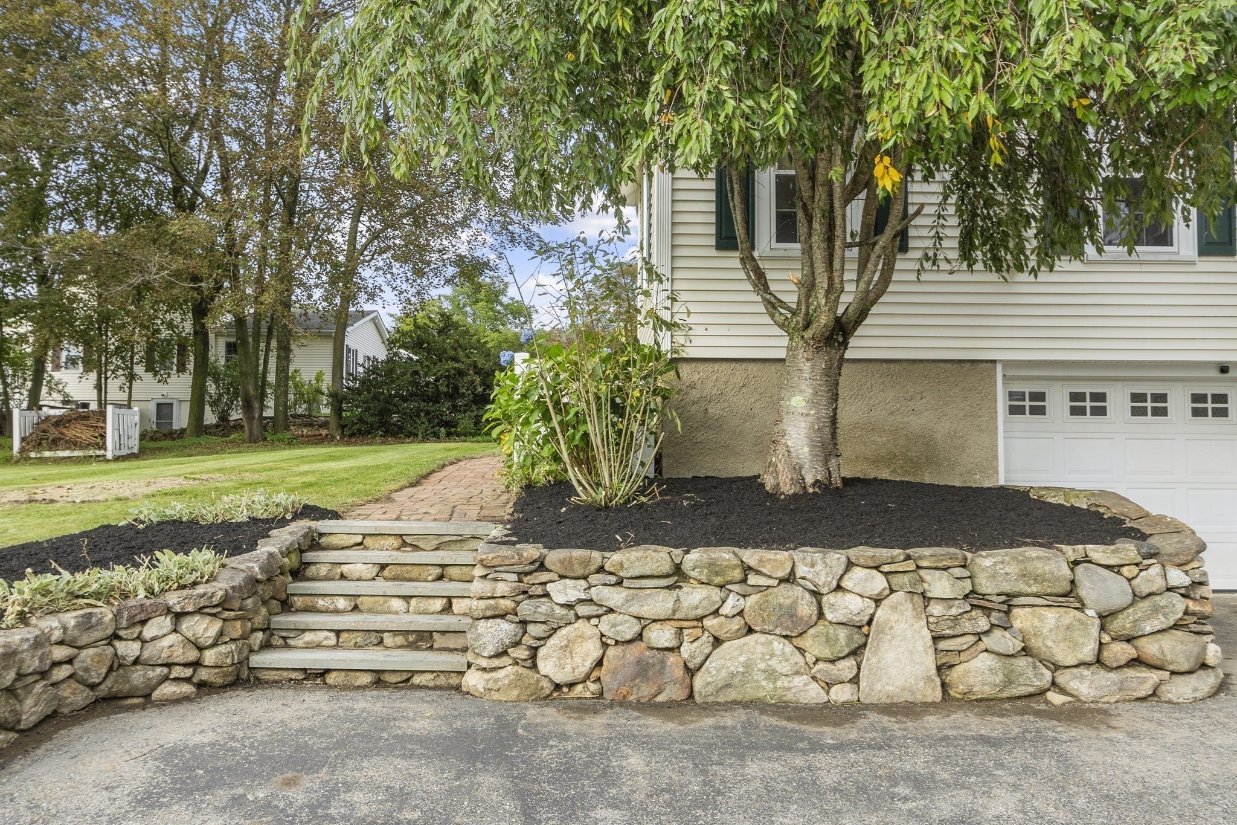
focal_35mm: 30
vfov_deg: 43.6
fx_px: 1031
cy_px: 412
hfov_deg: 61.9
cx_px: 618
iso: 320
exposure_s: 1/125
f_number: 8
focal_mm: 20
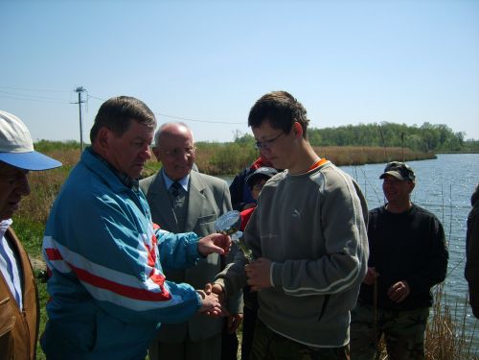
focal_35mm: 35
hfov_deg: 52.6
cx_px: 240
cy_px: 180
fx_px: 484
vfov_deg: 40.7
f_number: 7.1
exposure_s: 1/250
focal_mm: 7.4
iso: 50
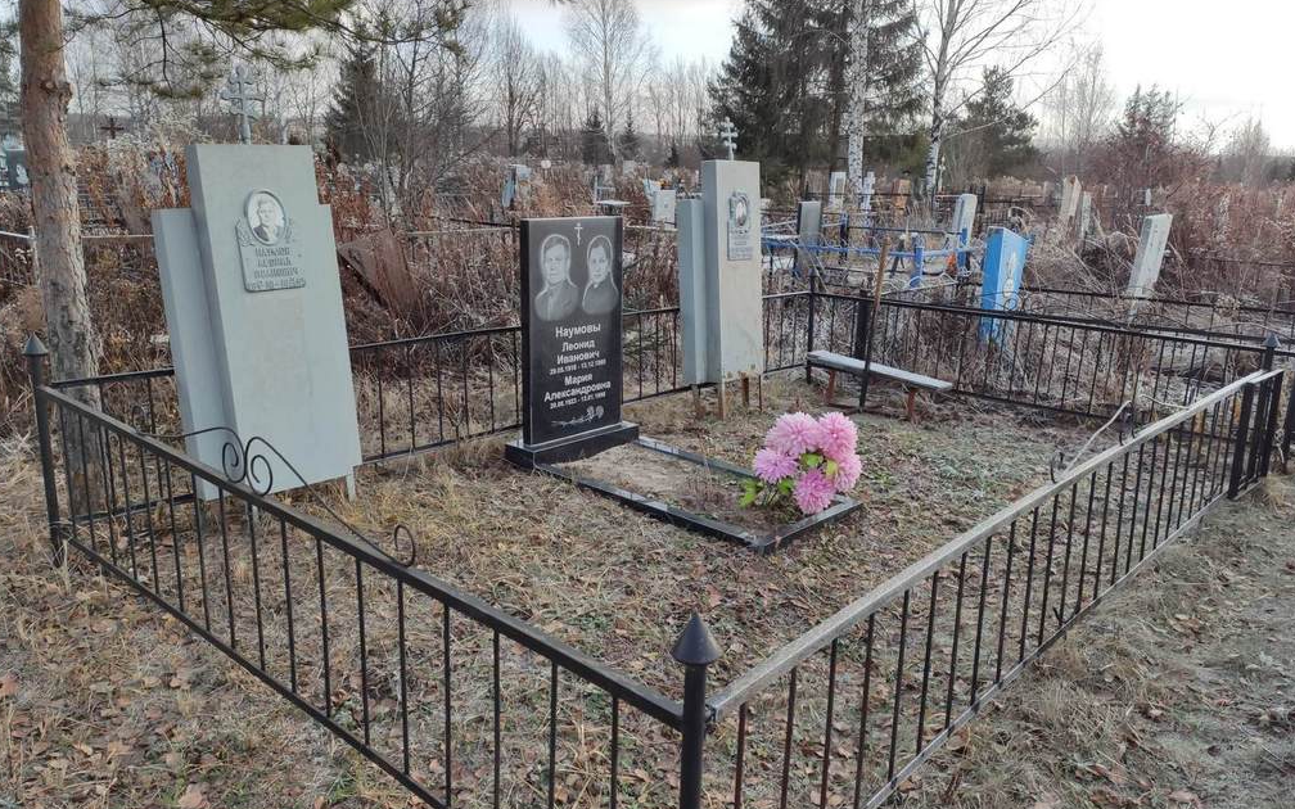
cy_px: 433
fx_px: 988
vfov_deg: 44.5
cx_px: 644
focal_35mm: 28
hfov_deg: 66.5
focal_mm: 4.77
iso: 112
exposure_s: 1/772
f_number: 1.75
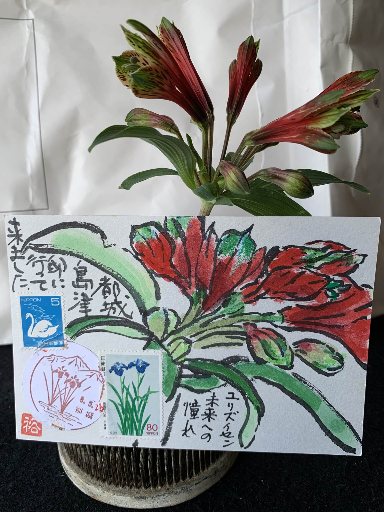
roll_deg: +1.4
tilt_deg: -21.7
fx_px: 385
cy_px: 256
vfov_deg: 67.3
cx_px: 192
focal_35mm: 26
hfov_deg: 53.1
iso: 50
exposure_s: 1/122
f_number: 1.8
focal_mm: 4.25
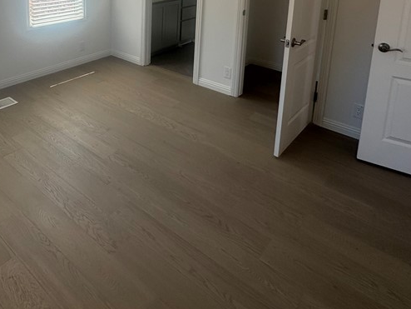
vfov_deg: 42.3
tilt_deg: -11.3
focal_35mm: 29
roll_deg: -0.5
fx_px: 344
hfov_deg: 60.6
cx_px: 149
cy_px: 7
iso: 40
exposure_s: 1/150
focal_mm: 2.22
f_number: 2.2
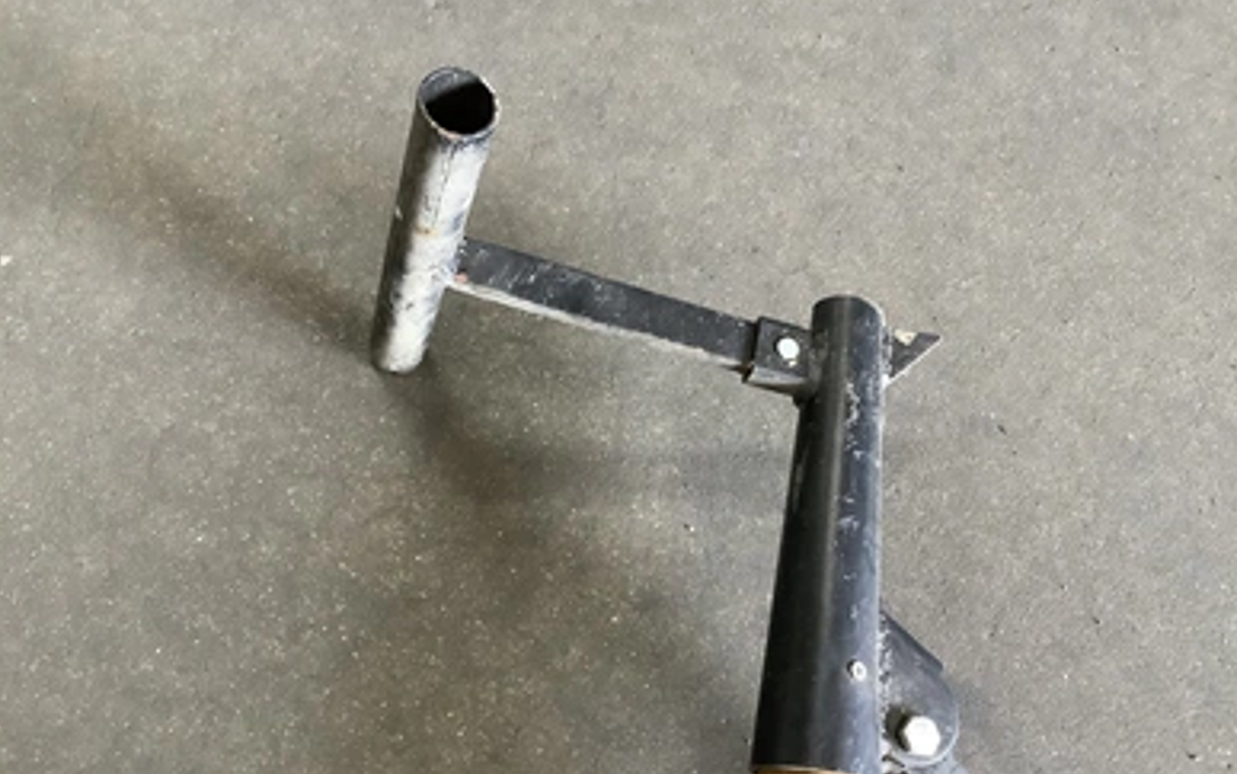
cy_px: 409
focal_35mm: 34
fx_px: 1146
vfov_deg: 37.3
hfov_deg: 56.7
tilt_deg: -65.5
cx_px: 620
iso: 320
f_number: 2.4
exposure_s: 1/60
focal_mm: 3.3
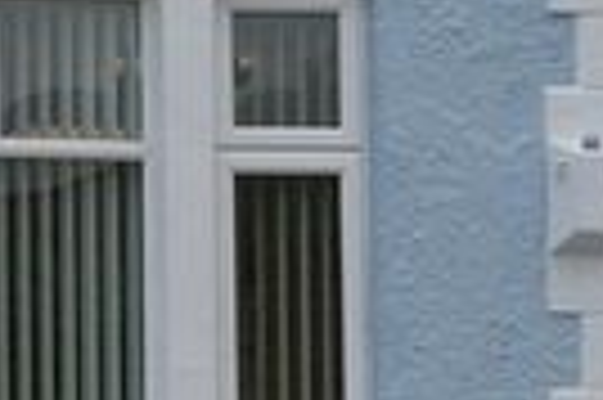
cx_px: -126
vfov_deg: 5.5
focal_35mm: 247
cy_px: 634
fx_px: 4132
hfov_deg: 8.3
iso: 400
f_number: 5
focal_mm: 30
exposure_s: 1/640
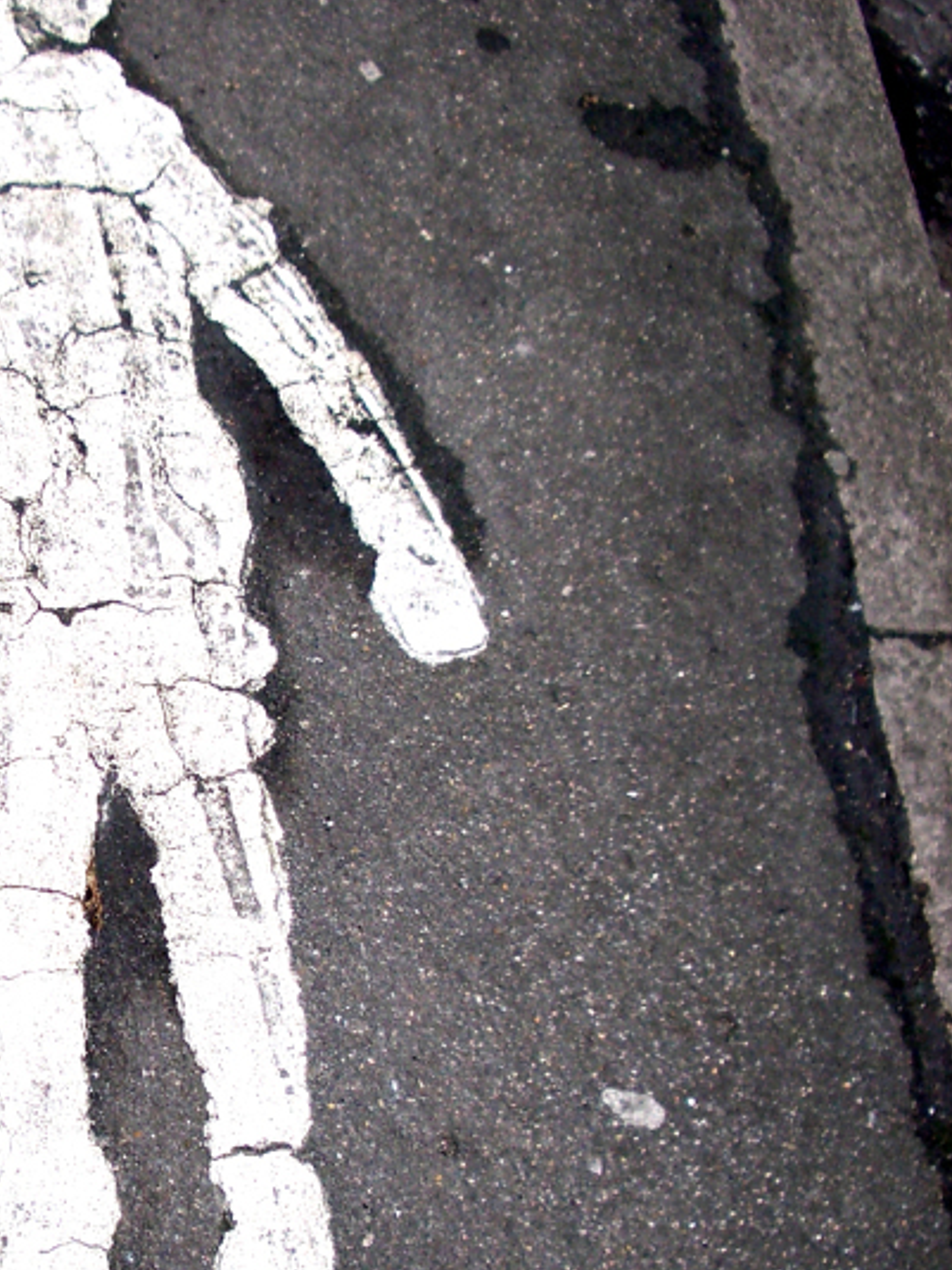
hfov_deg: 21.4
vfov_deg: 28.8
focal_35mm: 67
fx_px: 2458
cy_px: 821
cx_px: 66
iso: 80
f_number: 2.6
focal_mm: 5.8
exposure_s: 1/125
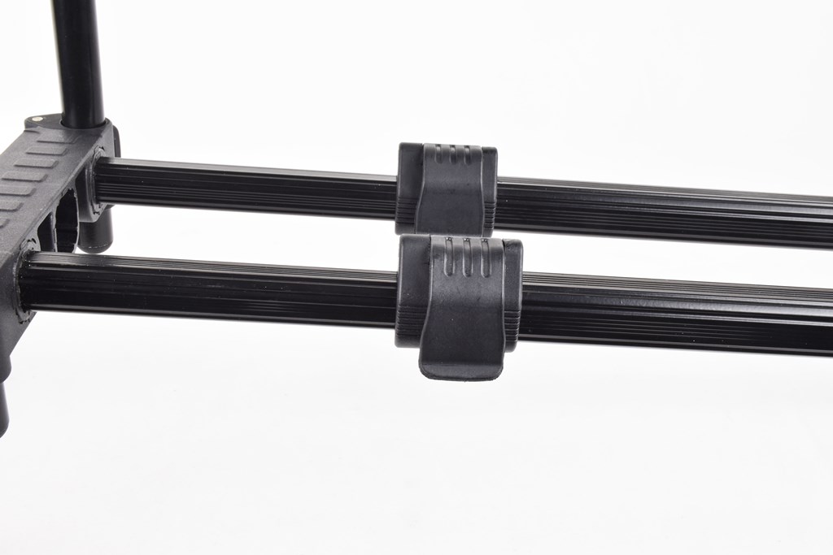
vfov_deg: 29.9
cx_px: 416
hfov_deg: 43.6
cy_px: 278
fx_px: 1041
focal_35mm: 45
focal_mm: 30
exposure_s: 1/5
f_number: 20
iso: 100
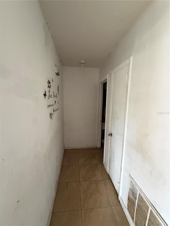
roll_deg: +0.1
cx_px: 85
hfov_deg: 85.7
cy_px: 113
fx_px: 92
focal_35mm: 14
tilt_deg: -9.7
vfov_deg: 102.1
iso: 800
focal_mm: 2.22
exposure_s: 1/60
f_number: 2.2
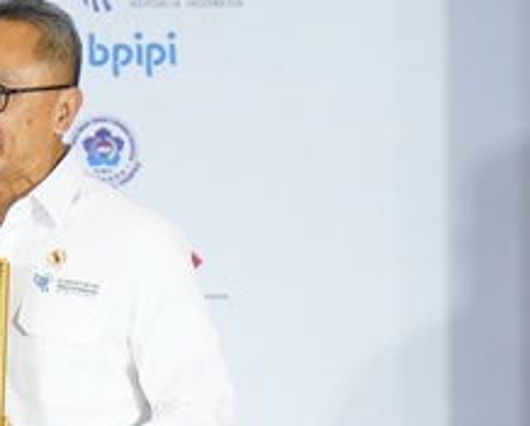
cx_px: -129
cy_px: 323
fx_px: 6047
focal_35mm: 385
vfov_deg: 4.0
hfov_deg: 5.0
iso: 2500
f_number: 4
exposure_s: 1/200
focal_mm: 70
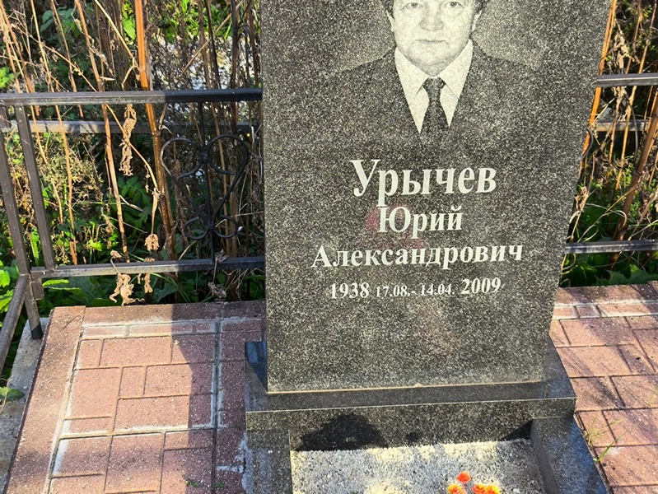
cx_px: 329
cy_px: 247
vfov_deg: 29.1
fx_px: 951
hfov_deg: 38.2
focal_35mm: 50
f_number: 1.7
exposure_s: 1/143
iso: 50
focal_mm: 4.71
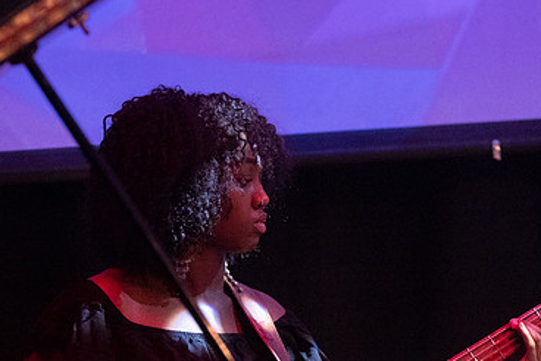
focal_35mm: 274
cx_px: 385
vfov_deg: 5.0
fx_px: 4121
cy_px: 224
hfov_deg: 7.5
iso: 6400
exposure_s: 1/200
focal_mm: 116
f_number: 2.8
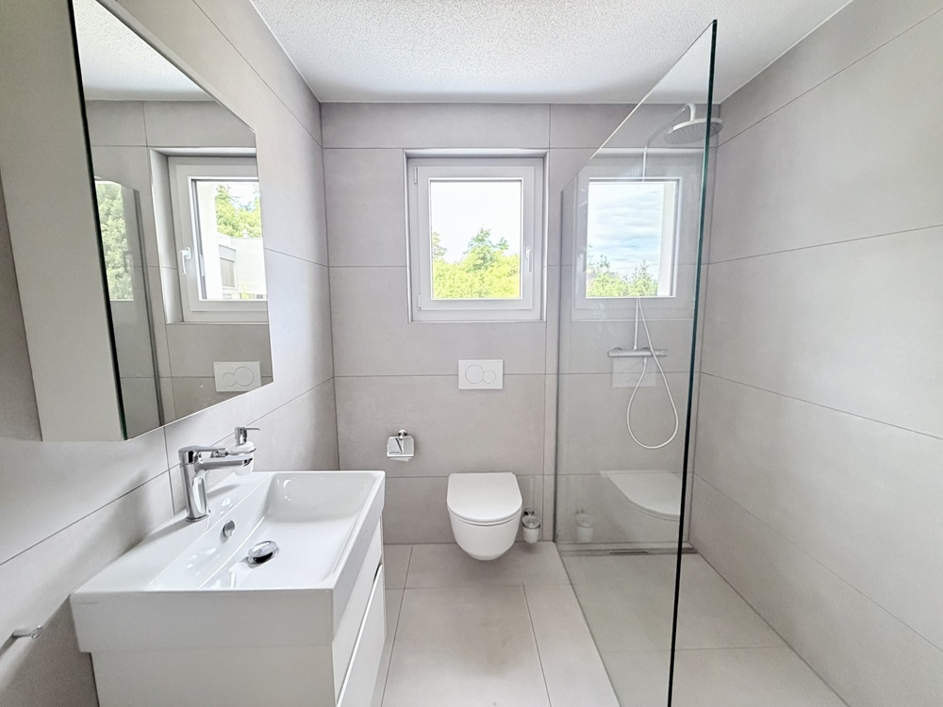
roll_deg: +0.6
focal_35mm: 14
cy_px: 354
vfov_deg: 85.7
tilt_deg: -6.6
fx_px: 381
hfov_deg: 102.1
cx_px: 472
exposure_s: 1/60
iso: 640
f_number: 2.2
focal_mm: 2.22
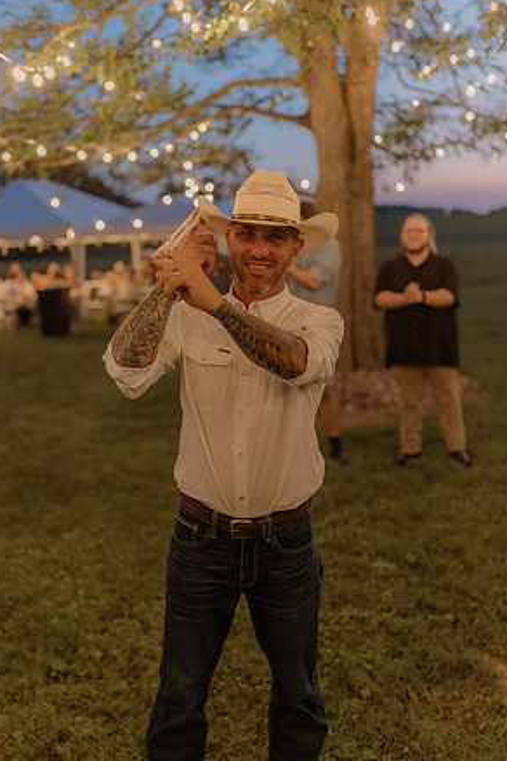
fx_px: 760
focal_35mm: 36
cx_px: 252
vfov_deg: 53.1
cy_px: 374
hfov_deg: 36.9
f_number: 1.4
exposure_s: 1/125
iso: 1000
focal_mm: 35
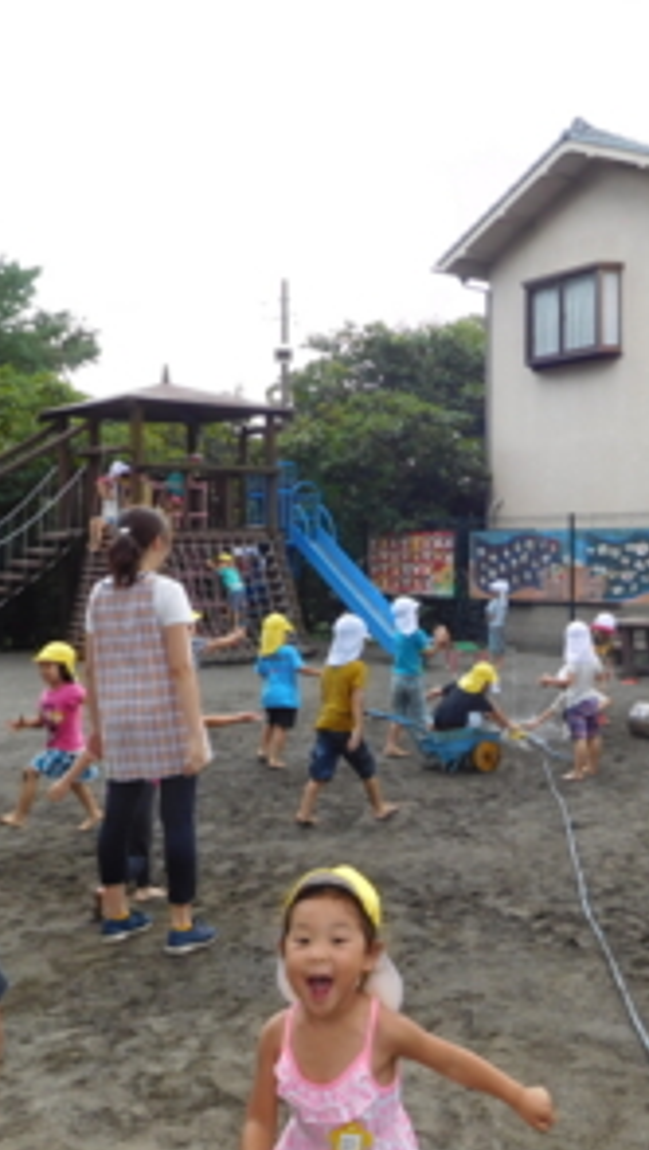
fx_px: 1129
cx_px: 504
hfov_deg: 31.4
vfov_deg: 54.0
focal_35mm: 37
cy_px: 567
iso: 125
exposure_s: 1/400
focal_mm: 4.5
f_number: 3.4
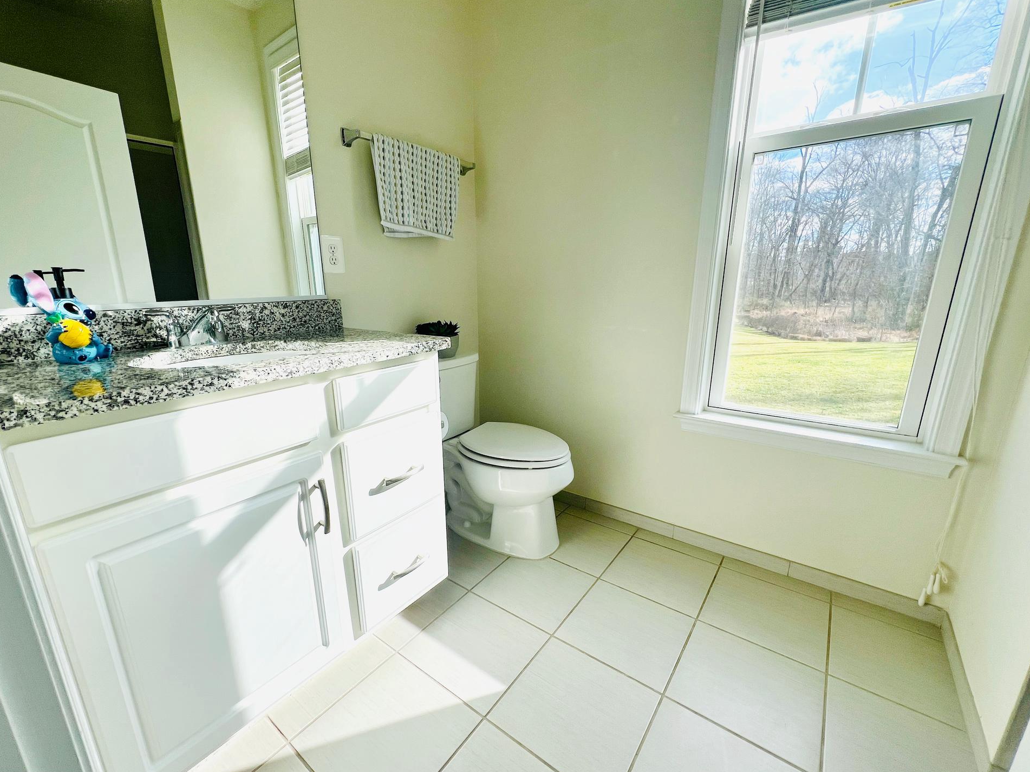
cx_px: 490
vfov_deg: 85.6
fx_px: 417
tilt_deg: -14.7
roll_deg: +1.1
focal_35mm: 14
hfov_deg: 102.0
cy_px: 402
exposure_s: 1/459
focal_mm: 1.57
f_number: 1.8
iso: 32
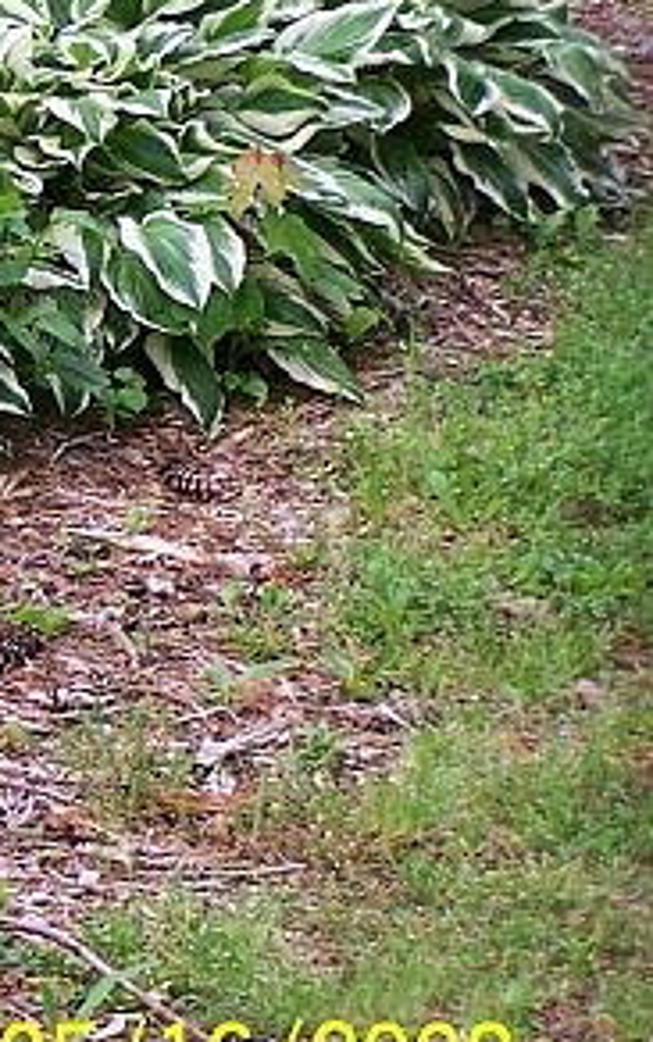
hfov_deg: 4.4
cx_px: -592
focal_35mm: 297
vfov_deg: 7.1
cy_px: 359
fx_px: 8440
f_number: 3.2
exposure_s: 1/90
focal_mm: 19.4
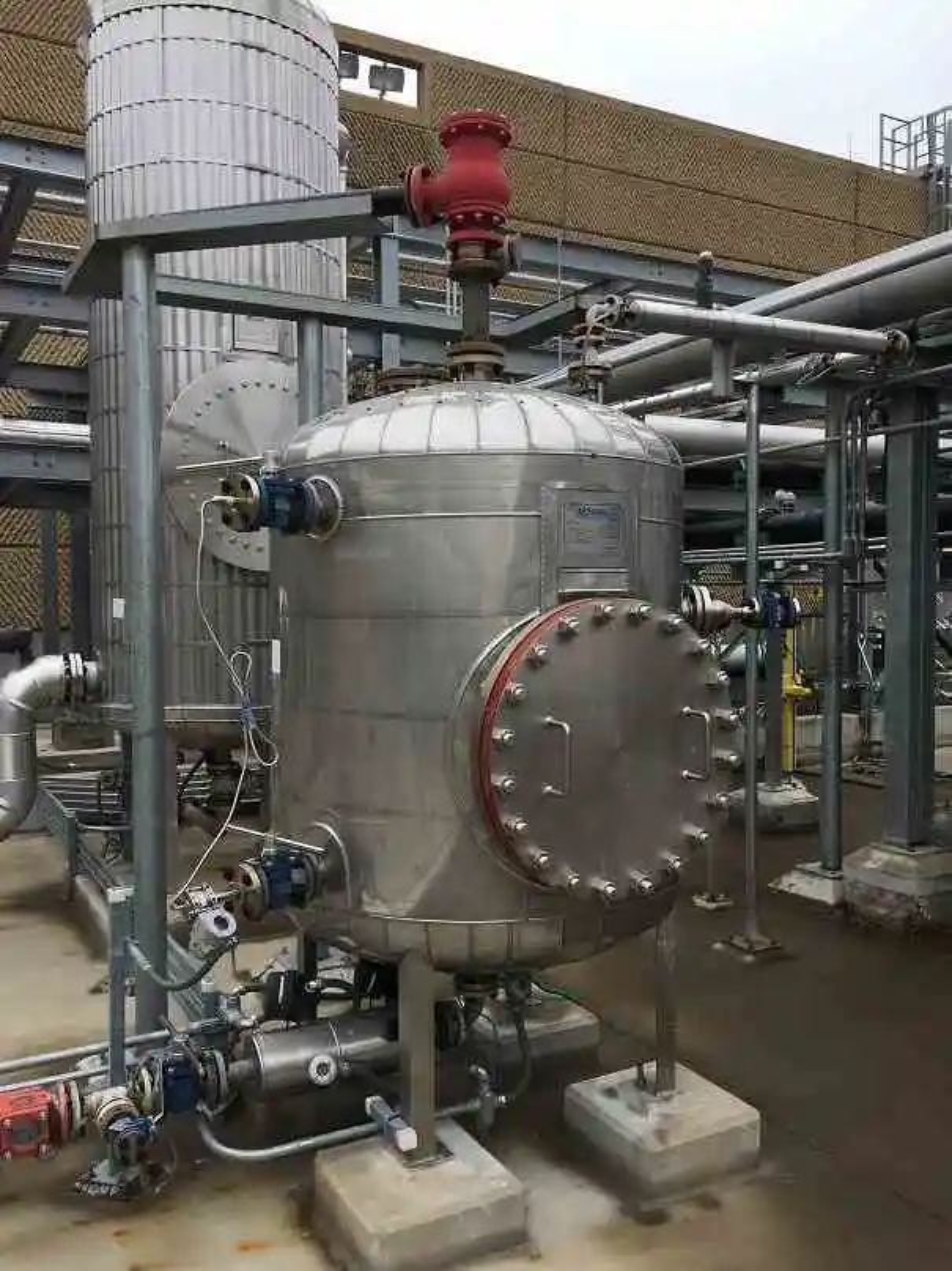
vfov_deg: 61.7
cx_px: 476
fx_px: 1064
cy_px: 636
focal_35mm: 29
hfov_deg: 48.2
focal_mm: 4.15
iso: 25
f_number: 2.2
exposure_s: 1/409
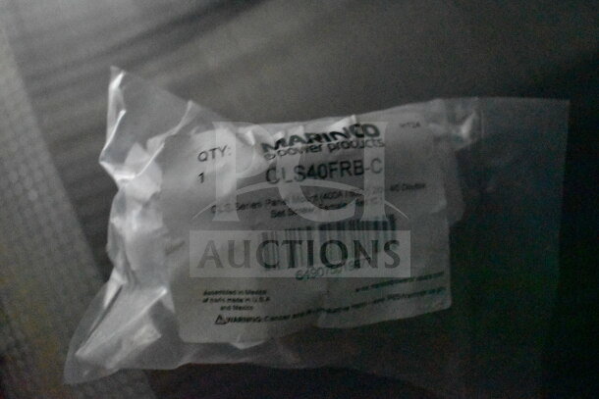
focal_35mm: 30
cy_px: 200
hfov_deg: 61.9
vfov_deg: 43.6
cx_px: 300
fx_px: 499
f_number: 3.8
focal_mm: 20
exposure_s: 1/25
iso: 25600
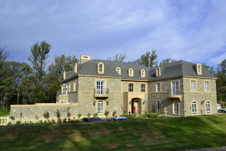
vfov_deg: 47.9
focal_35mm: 27
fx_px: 169
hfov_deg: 67.4
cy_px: 76
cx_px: 113
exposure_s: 1/250
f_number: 8
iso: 100
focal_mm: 18
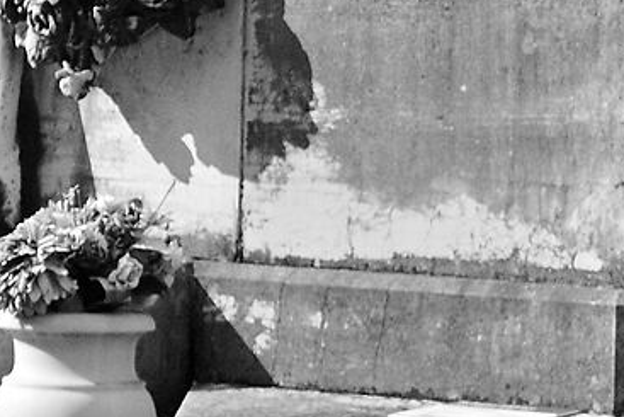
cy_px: -339
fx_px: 7651
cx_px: -837
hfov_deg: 4.6
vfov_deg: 3.1
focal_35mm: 441
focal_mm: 45
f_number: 5.6
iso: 200
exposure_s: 1/3000
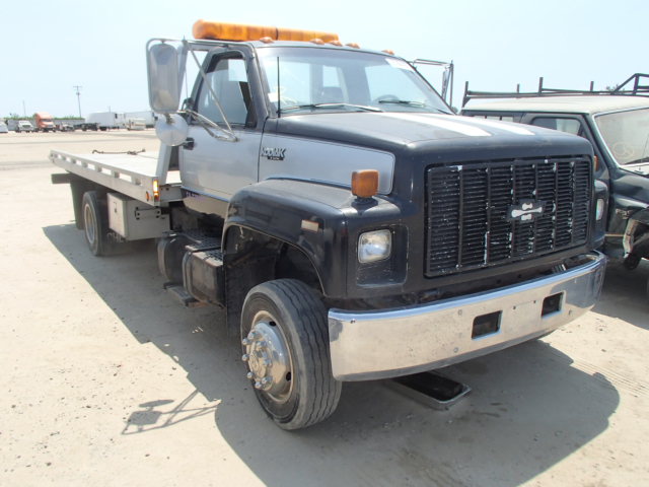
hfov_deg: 63.4
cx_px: 324
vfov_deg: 49.7
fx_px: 525
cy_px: 244
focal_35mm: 28
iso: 100
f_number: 3.9
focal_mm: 5
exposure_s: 1/640
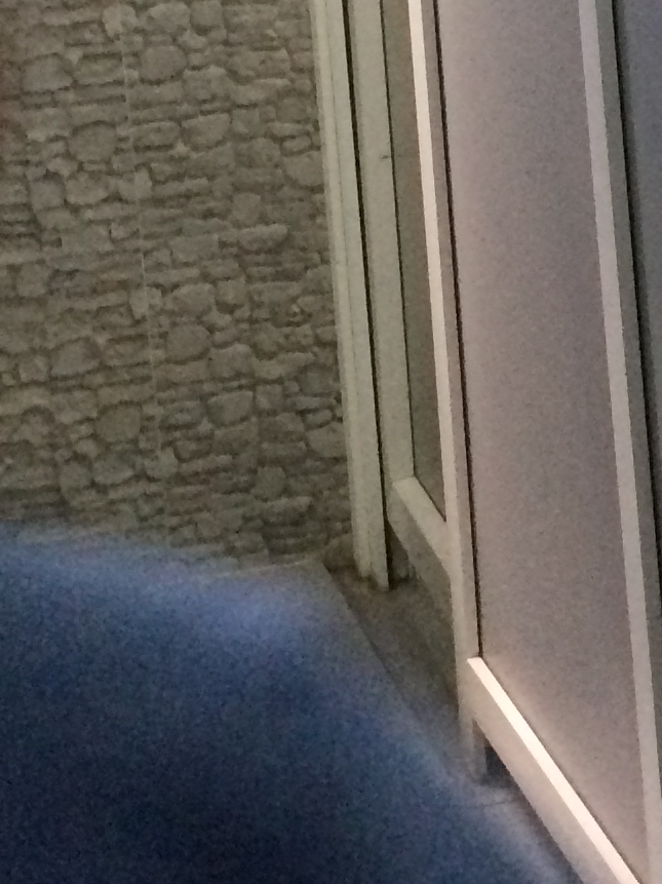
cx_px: 1106
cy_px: 8
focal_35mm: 110
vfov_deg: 17.5
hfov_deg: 12.5
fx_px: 2807
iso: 250
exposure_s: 1/33
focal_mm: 4.15
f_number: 2.2
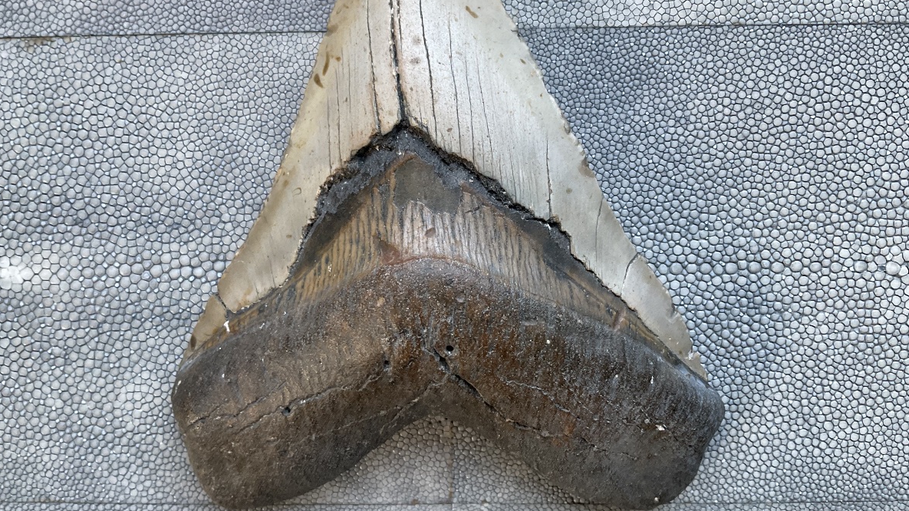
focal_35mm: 32
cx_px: 451
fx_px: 771
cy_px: 203
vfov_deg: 36.5
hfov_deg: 61.0
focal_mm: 3
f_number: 1.8
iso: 50
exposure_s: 1/60
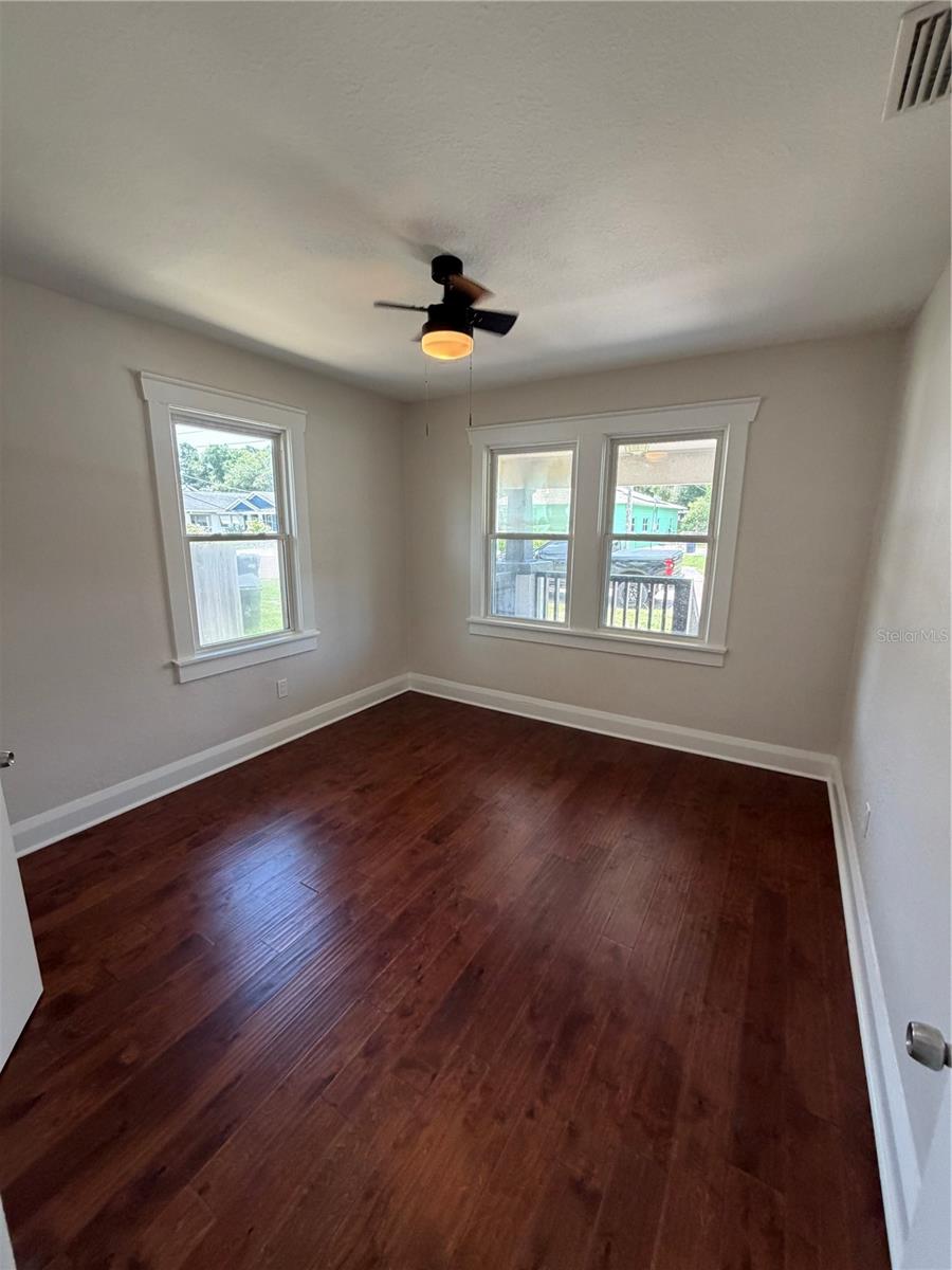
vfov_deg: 102.1
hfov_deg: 85.7
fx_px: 513
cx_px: 476
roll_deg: -0.7
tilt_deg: -12.3
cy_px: 635
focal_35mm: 14
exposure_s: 1/120
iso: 320
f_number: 2.2
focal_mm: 2.22
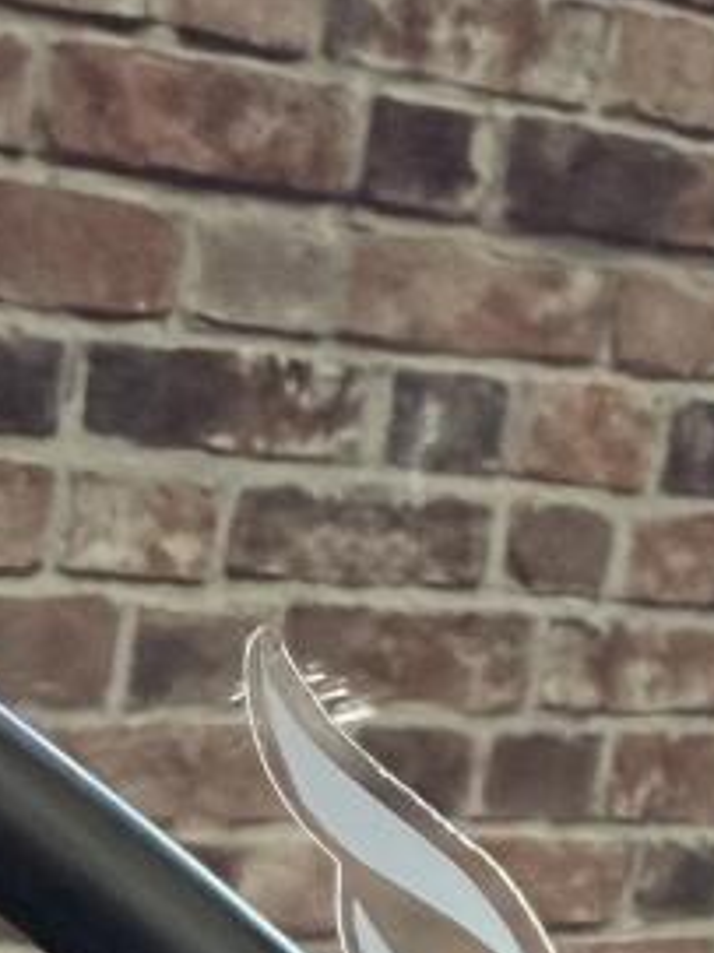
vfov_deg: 12.3
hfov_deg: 9.9
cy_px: 2152
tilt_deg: -27.9
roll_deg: -19.6
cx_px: 1672
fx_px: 3661
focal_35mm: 133
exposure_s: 1/120
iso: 320
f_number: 2.2
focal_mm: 2.22
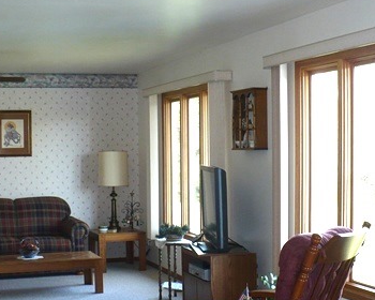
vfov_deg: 23.0
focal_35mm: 66
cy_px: 207
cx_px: 191
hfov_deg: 28.7
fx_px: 733
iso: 125
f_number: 2.8
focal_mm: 6.1
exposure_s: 1/30
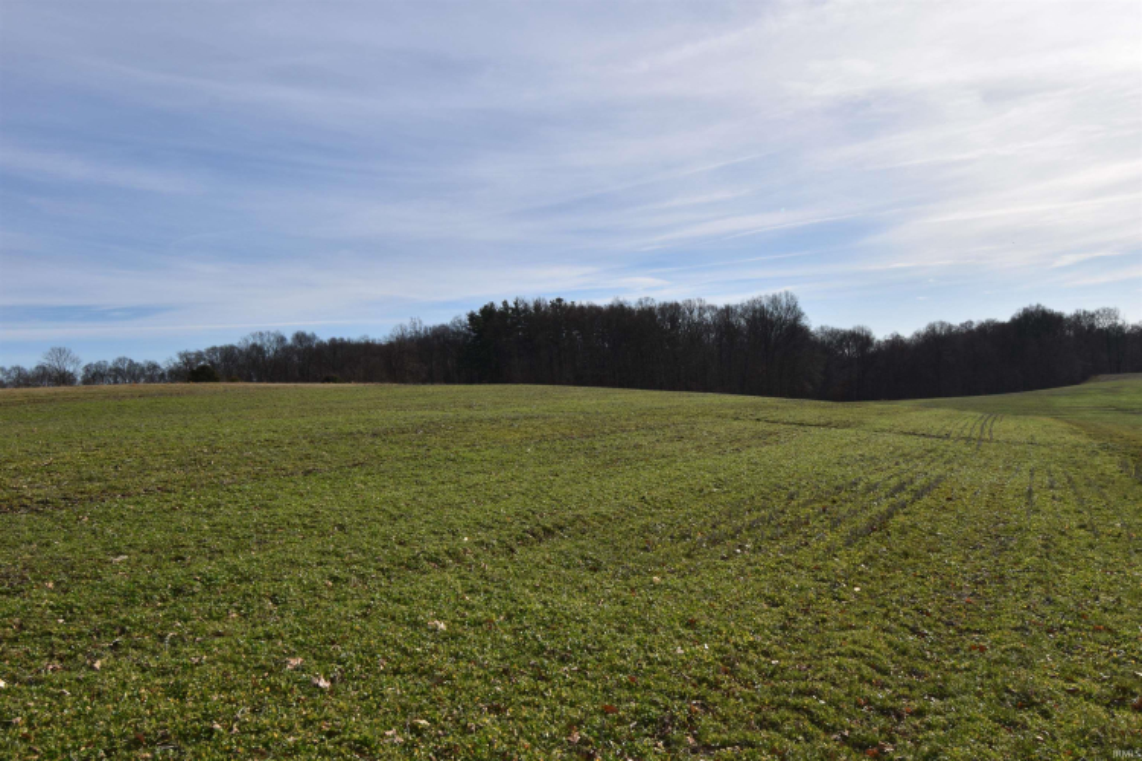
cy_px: 380
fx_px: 952
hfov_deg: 61.9
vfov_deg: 43.6
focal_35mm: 30
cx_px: 571
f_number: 14
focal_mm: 20
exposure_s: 1/200
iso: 100
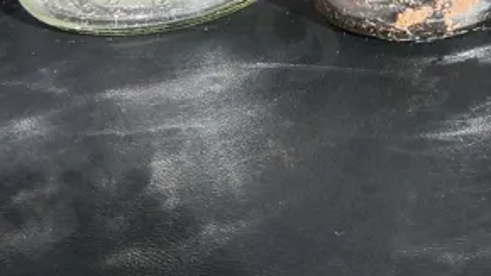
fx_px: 1354
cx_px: 691
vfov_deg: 10.7
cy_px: -273
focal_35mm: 104
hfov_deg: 18.6
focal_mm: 2.87
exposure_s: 1/688
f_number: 2
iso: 32
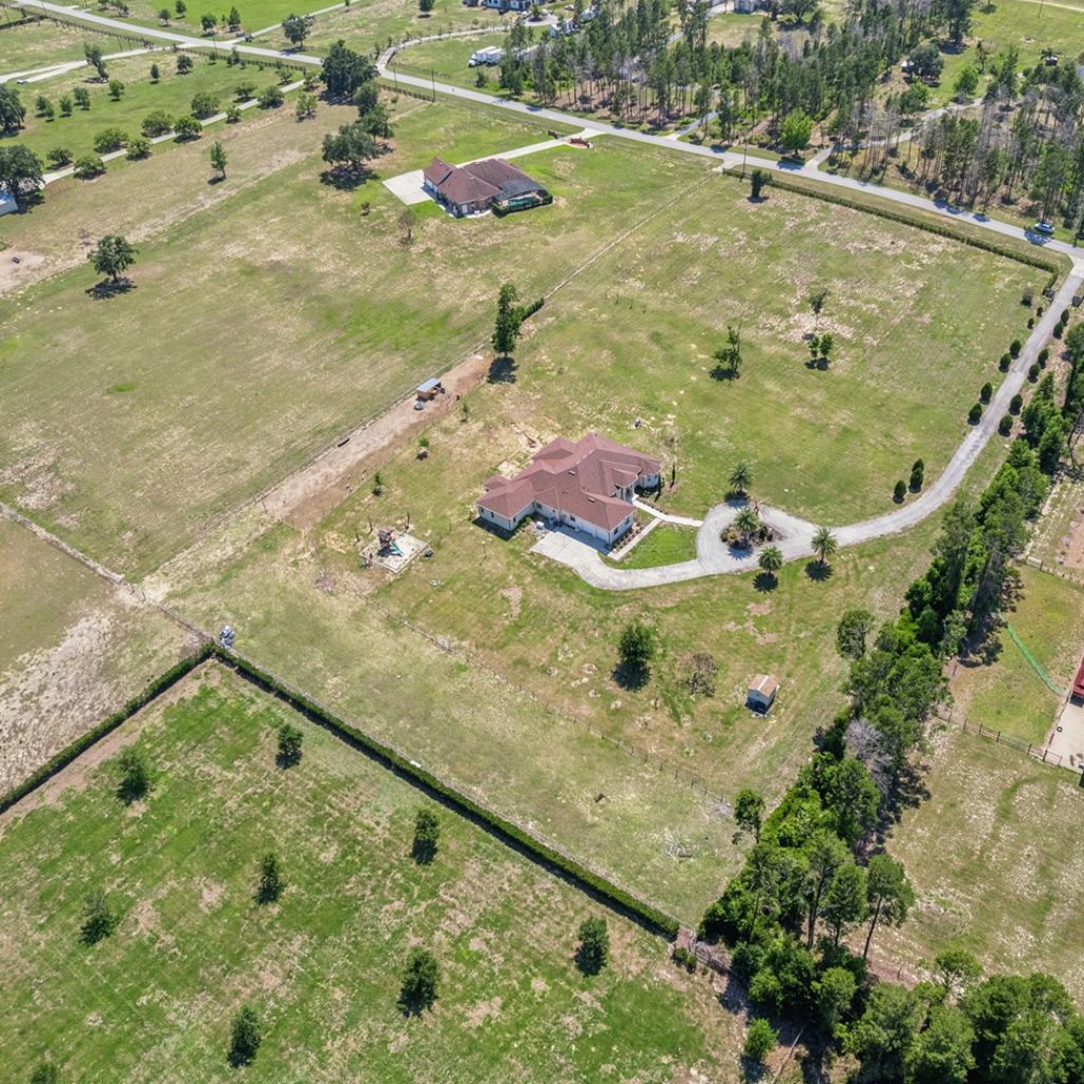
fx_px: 1027
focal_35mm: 29
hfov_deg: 55.4
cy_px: 536
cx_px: 623
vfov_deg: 55.6
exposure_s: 1/180
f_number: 2.8
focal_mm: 8.4
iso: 100
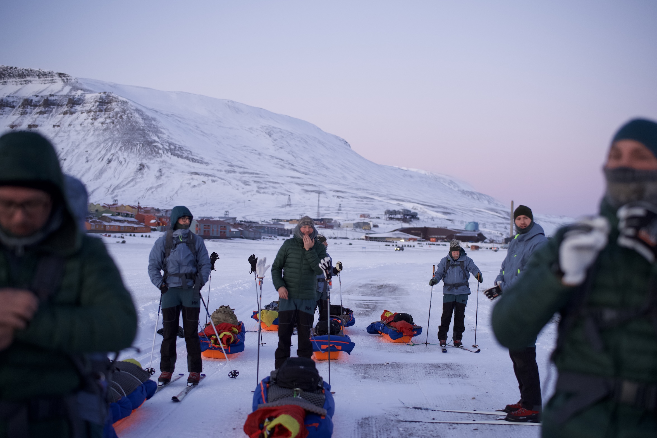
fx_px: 931
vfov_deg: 26.5
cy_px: 220
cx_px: 331
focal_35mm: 51
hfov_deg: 38.9
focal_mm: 50
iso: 1250
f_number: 2
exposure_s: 1/800
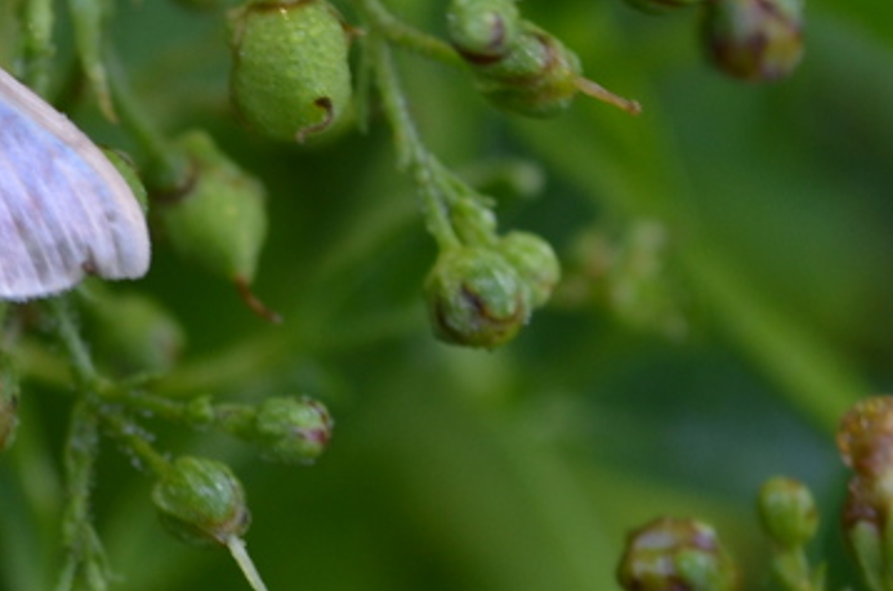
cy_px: 112
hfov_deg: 9.1
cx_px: -259
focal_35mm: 222
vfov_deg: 6.1
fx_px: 5503
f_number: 8
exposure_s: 1/60
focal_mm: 55
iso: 320
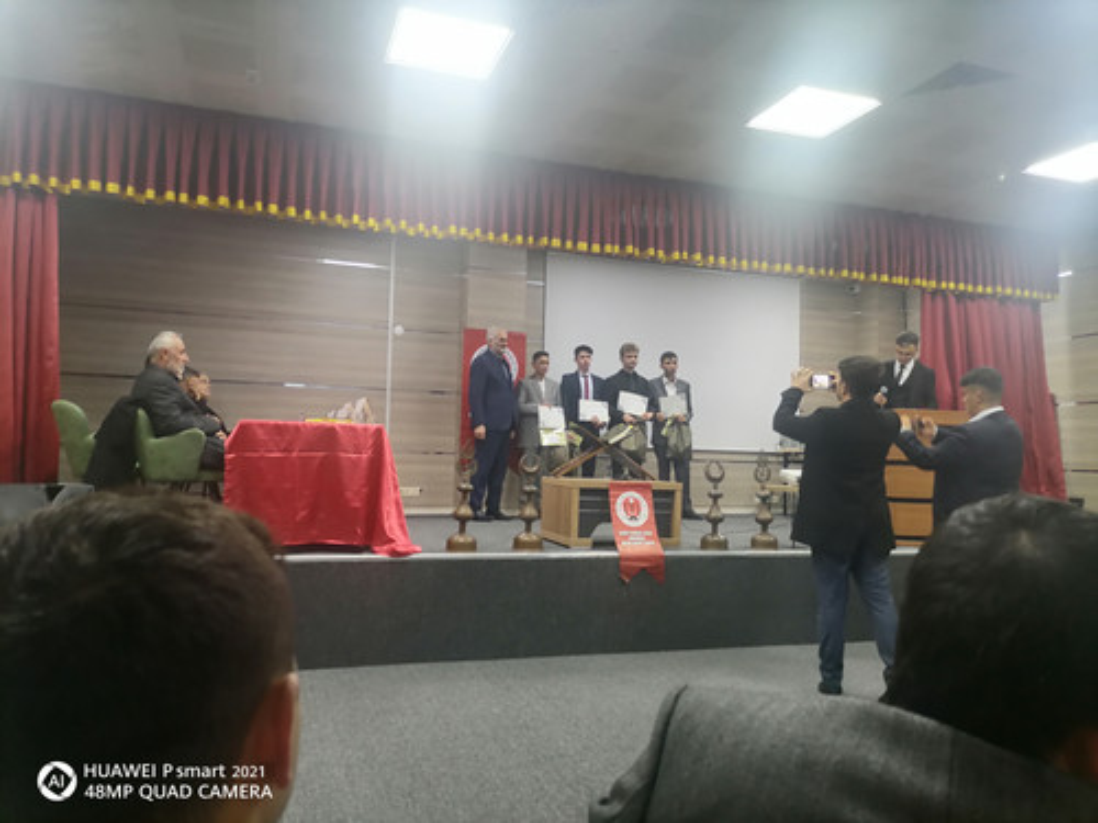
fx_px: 825
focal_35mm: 26
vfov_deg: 53.1
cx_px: 549
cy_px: 412
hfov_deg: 67.3
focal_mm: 5.4
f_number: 1.8
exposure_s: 1/33.3
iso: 250
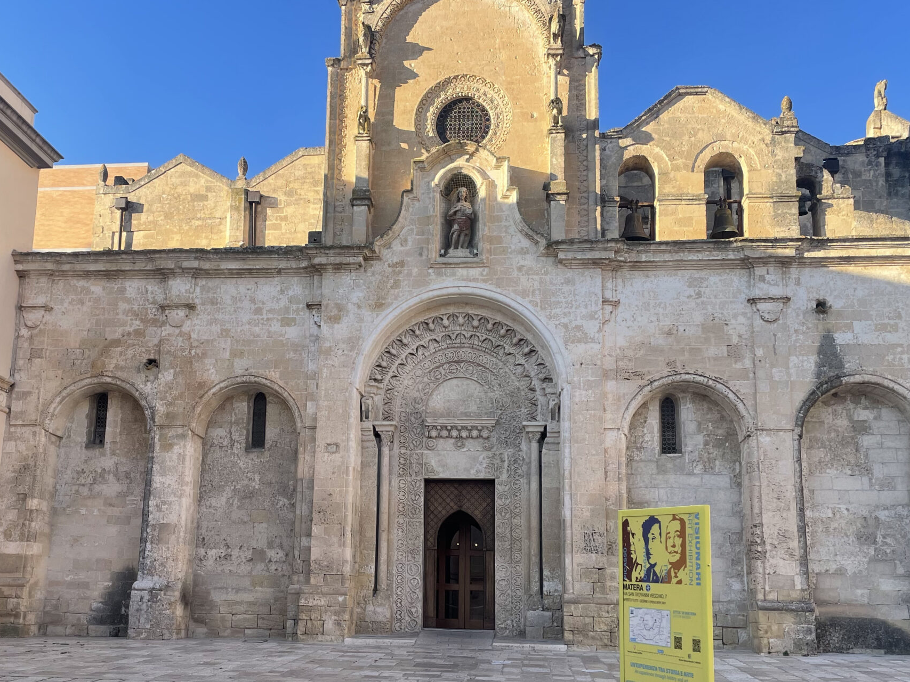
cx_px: 376
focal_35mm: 39
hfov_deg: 47.7
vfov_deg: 36.7
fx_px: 1025
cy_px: 409
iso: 32
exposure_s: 1/1114
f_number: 1.6
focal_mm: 4.2
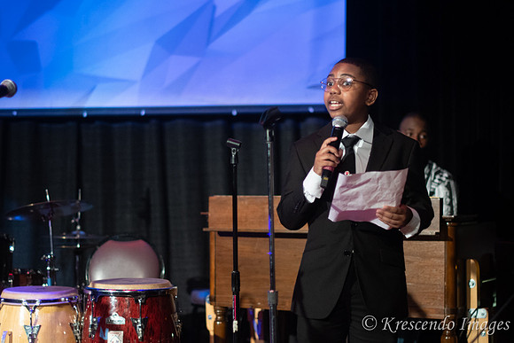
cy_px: 172
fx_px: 1071
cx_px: 257
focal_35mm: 75
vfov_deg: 18.2
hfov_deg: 27.0
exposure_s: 1/125
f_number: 1.4
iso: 1600
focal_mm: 50
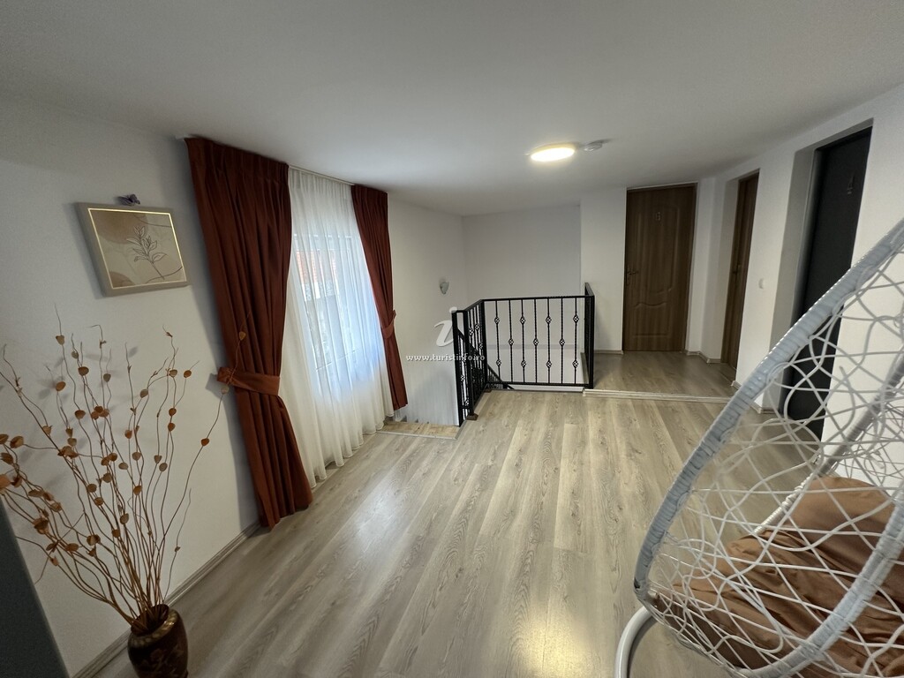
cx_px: 452
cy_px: 339
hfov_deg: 102.1
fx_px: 366
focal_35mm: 14
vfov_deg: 85.7
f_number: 2.2
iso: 160
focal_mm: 2.22
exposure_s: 1/50
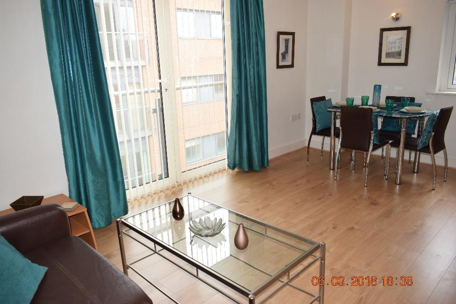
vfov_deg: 47.9
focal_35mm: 27
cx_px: 228
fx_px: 342
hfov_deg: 67.4
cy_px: 152
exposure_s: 1/125
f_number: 5.6
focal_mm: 18
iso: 800
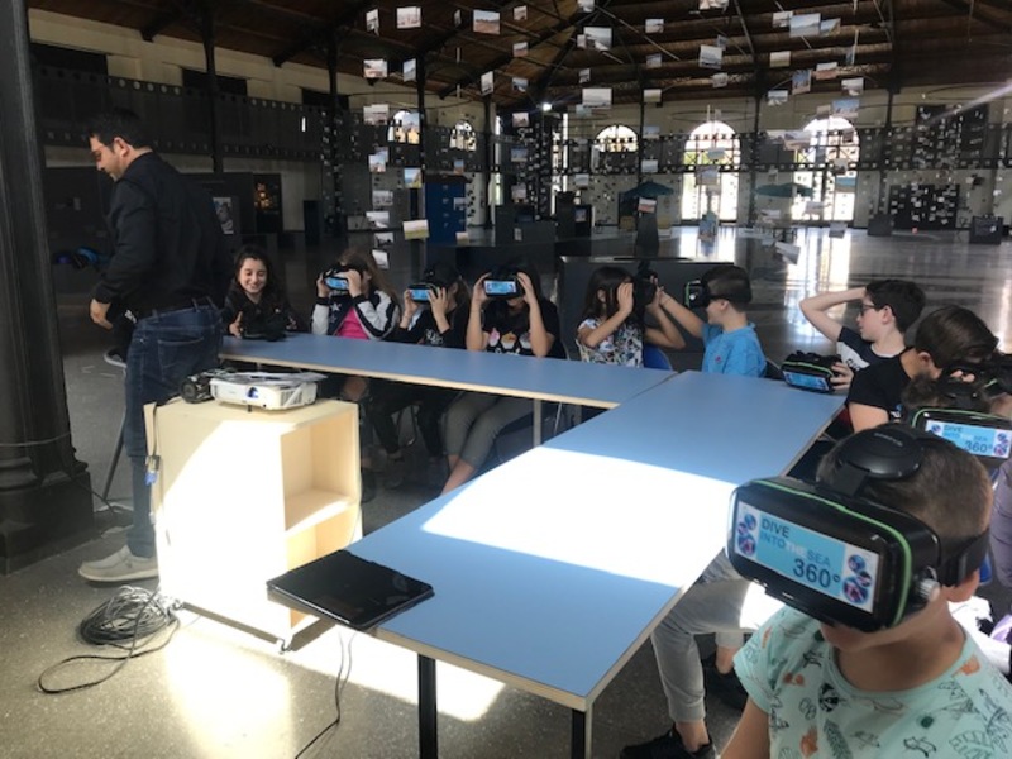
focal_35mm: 28
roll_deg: -1.1
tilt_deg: -11.3
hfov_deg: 63.4
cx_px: 506
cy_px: 380
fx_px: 819
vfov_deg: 49.7
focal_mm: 3.99
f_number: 1.8
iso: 25
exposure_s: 1/100
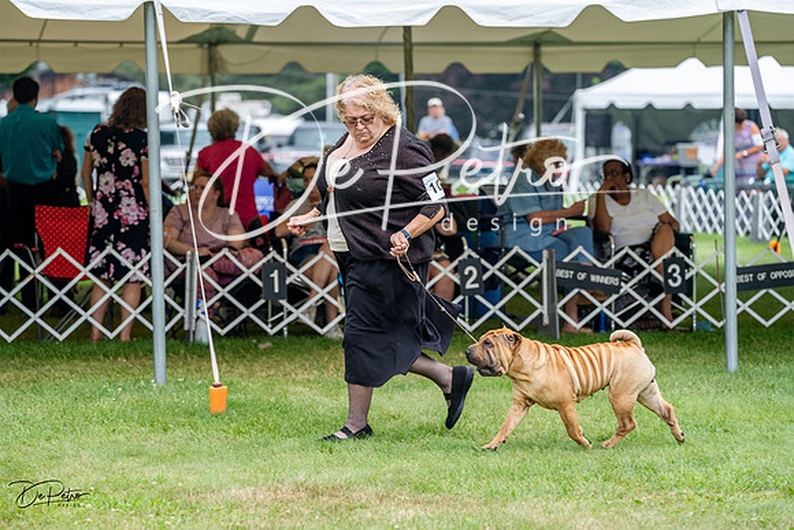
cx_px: 397
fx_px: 3155
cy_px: 265
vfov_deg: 9.6
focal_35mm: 143
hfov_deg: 14.3
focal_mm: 143
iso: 400
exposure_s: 1/400
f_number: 4.5
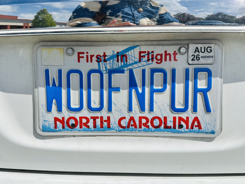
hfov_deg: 71.6
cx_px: 122
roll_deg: +1.7
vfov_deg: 56.8
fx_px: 170
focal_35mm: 24
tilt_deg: -18.5
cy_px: 92
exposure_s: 1/13699
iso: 80
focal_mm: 6.86
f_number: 1.78
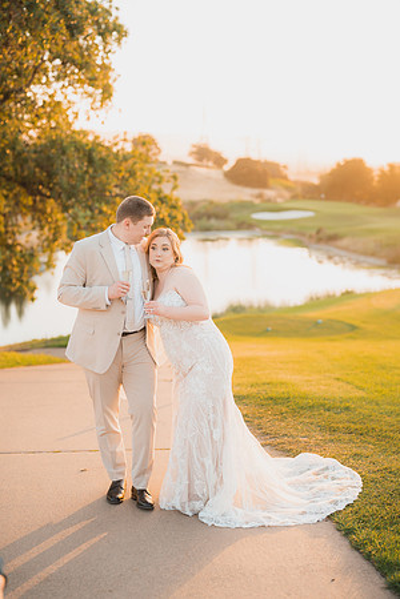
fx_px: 833
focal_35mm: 50
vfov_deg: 39.6
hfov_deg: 27.0
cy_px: 300
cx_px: 200
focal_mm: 50
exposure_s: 1/250
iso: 125
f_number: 1.8
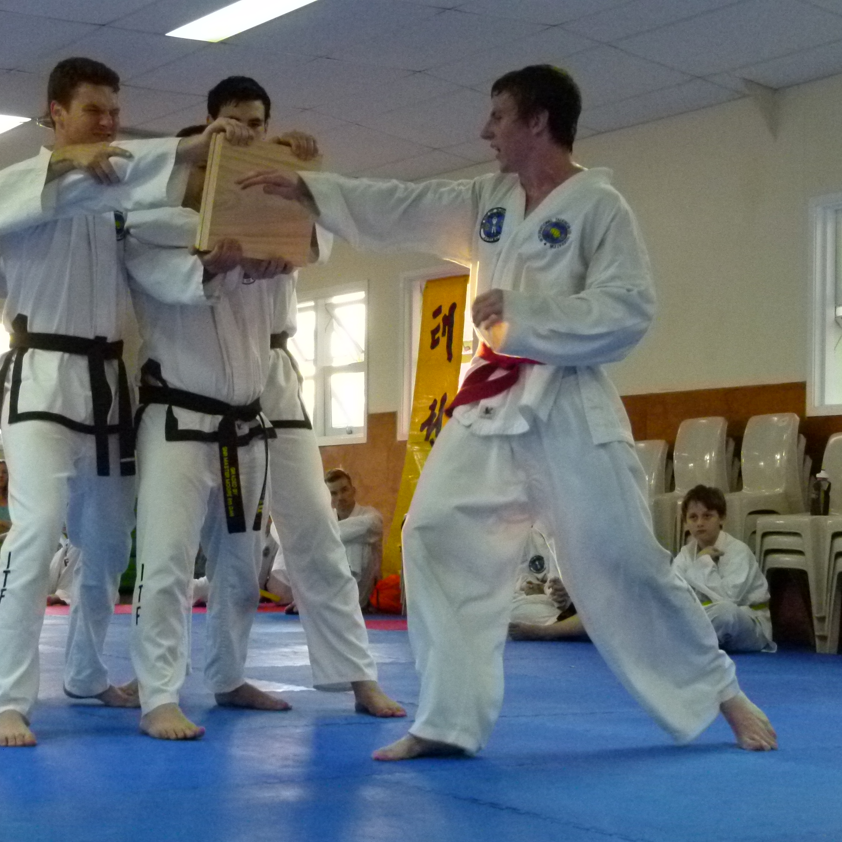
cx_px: 377
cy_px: 421
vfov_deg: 24.0
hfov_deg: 24.0
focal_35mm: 72
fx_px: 1981
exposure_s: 1/80
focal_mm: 11
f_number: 3.3
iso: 800
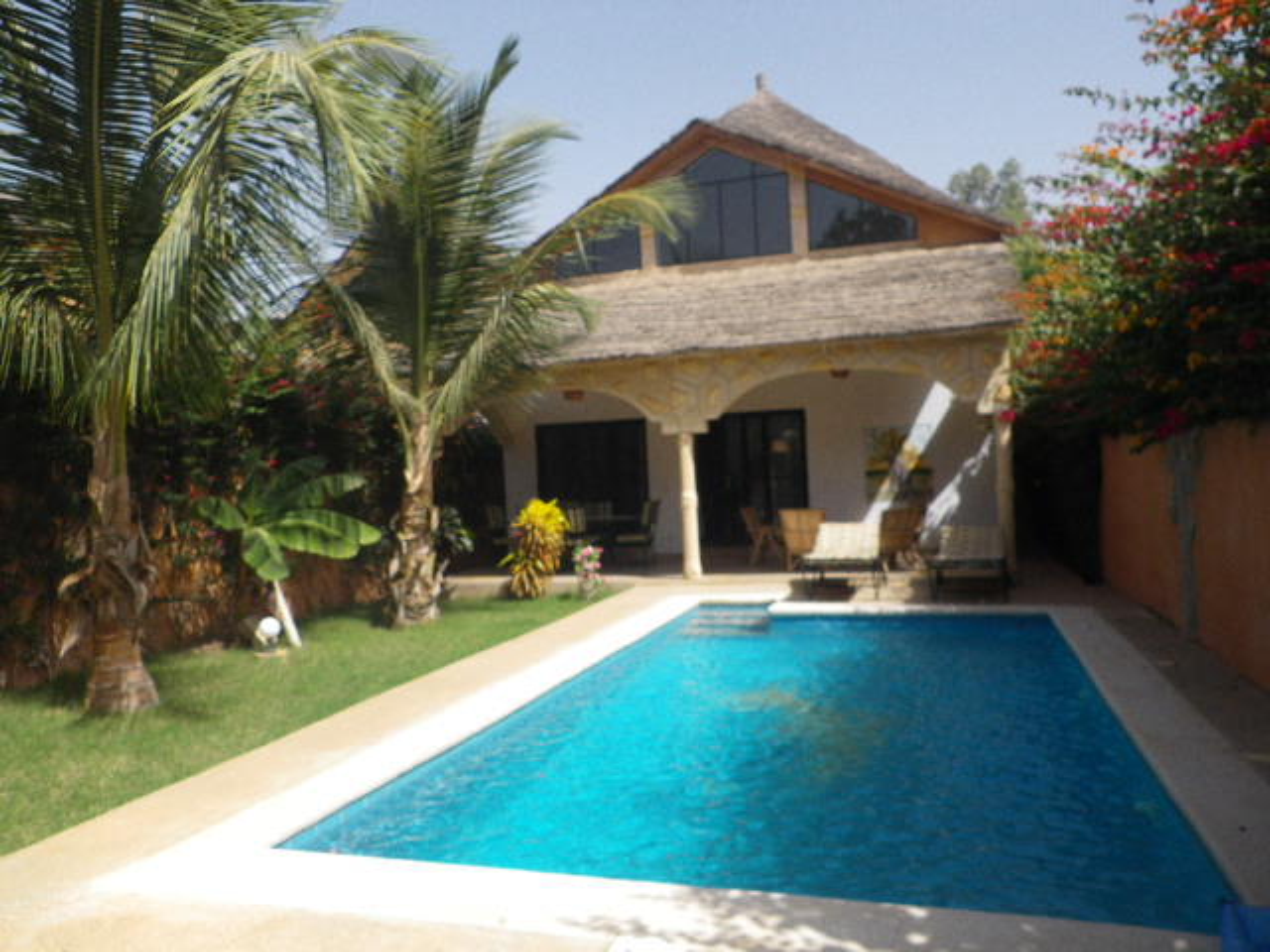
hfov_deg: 63.4
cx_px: 635
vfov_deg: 49.7
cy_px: 476
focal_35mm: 28
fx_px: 1027
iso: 80
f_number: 7
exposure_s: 1/200
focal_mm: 4.9
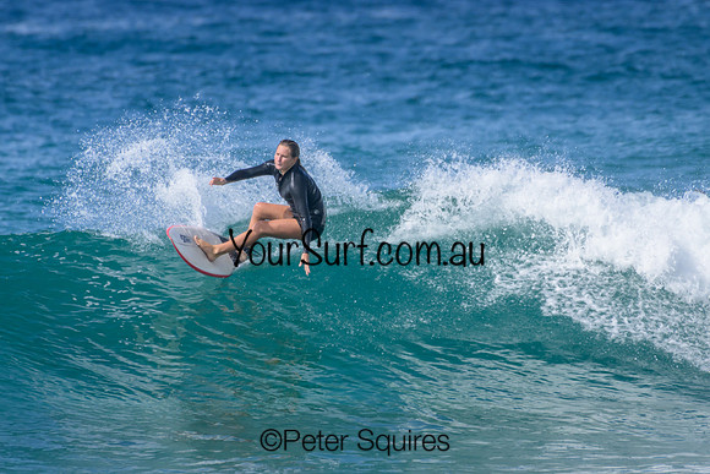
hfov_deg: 2.1
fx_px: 19726
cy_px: 237
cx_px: 355
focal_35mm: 1000
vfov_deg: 1.4
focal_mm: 1000
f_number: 11
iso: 1000
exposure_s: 1/2000
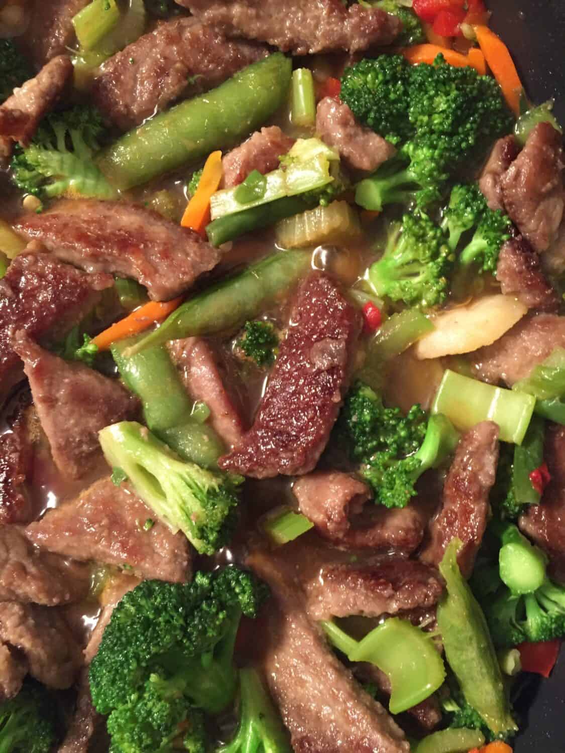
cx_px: 282
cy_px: 376
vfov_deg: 61.7
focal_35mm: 29
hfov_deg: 48.2
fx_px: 631
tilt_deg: -87.9
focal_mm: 4.15
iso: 250
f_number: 2.2
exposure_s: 1/15
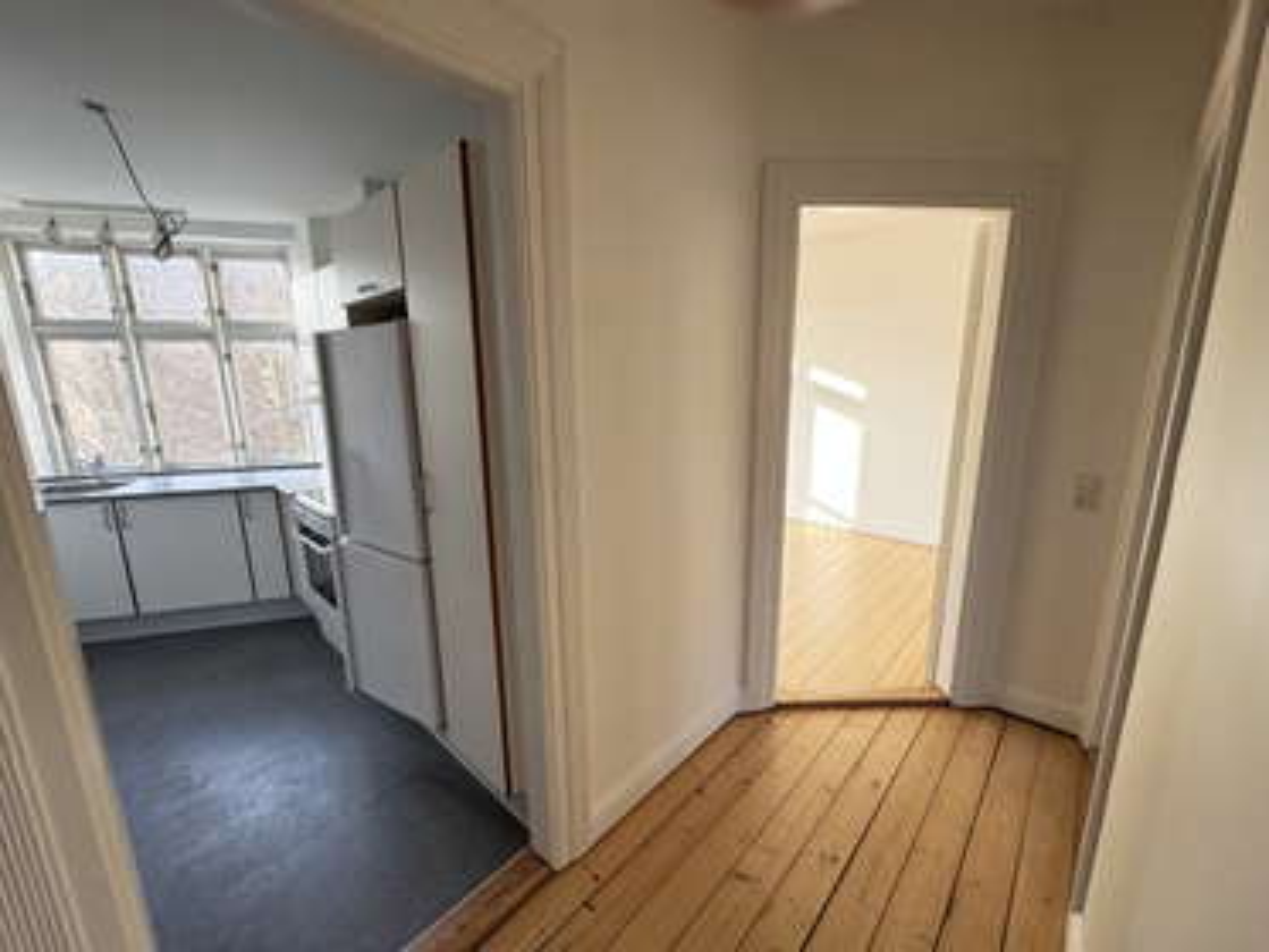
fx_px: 513
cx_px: 634
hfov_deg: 102.0
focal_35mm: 14
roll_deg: +0.4
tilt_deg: -11.4
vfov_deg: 85.7
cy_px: 476
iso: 100
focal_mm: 2.22
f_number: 2.2
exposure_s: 1/99
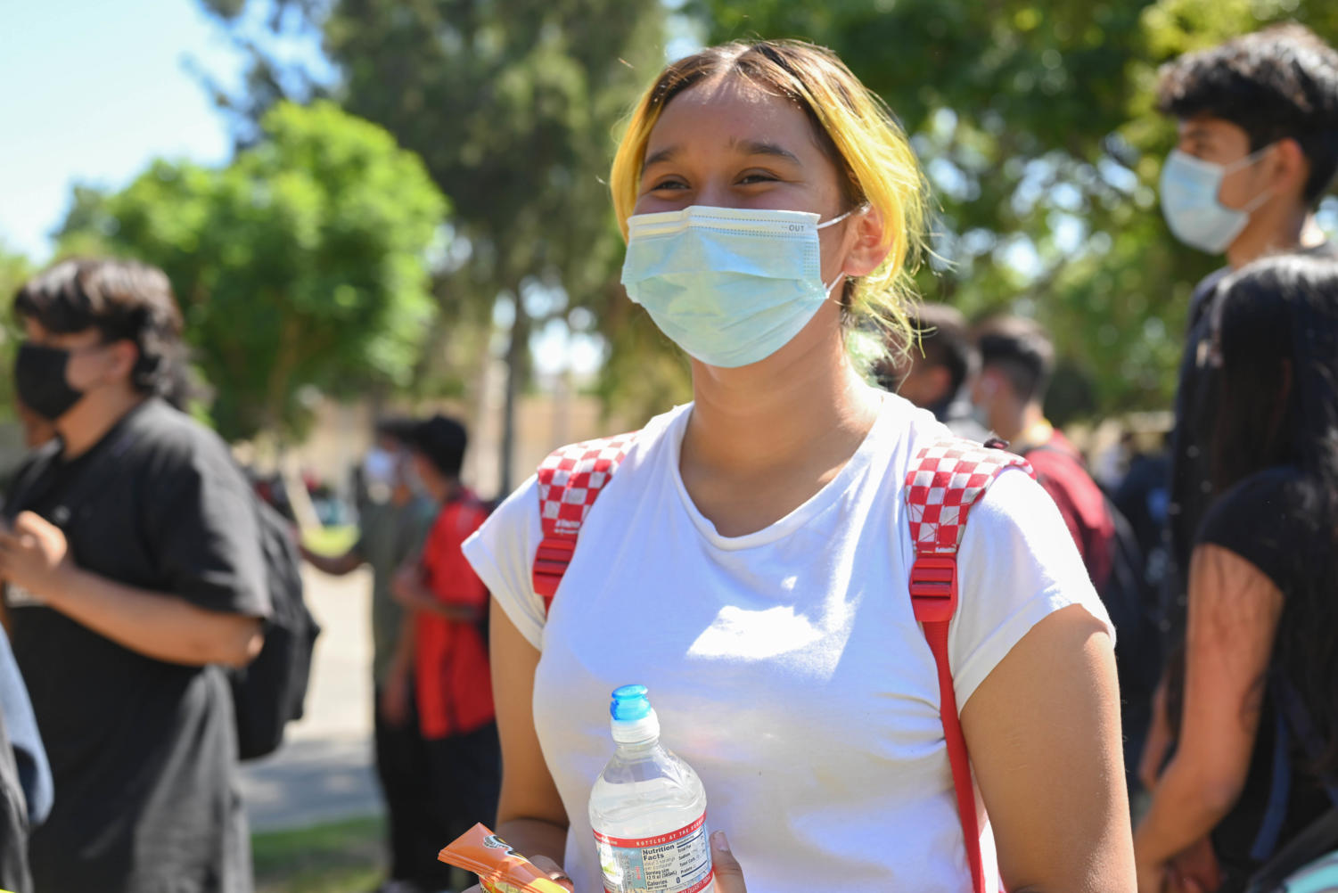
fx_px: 1859
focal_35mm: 50
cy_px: 446
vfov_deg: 27.0
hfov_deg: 39.6
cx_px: 669
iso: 160
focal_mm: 50
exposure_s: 1/400
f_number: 4
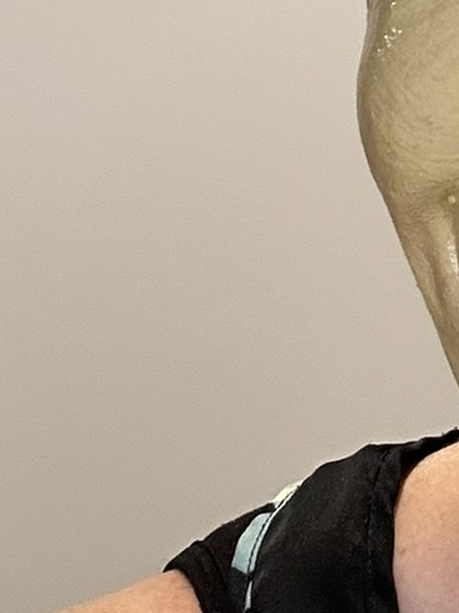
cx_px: 842
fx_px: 2210
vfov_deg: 15.4
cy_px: -32
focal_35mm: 125
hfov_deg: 11.0
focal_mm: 2.69
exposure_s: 1/50
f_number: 1.9
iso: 80
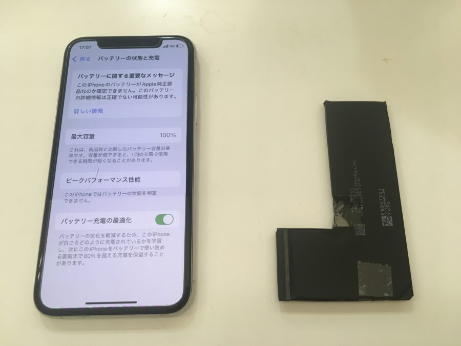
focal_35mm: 29
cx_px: 230
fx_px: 386
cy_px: 173
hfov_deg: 61.7
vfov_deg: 48.2
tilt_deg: -70.9
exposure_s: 1/30
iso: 32
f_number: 2.2
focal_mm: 4.15
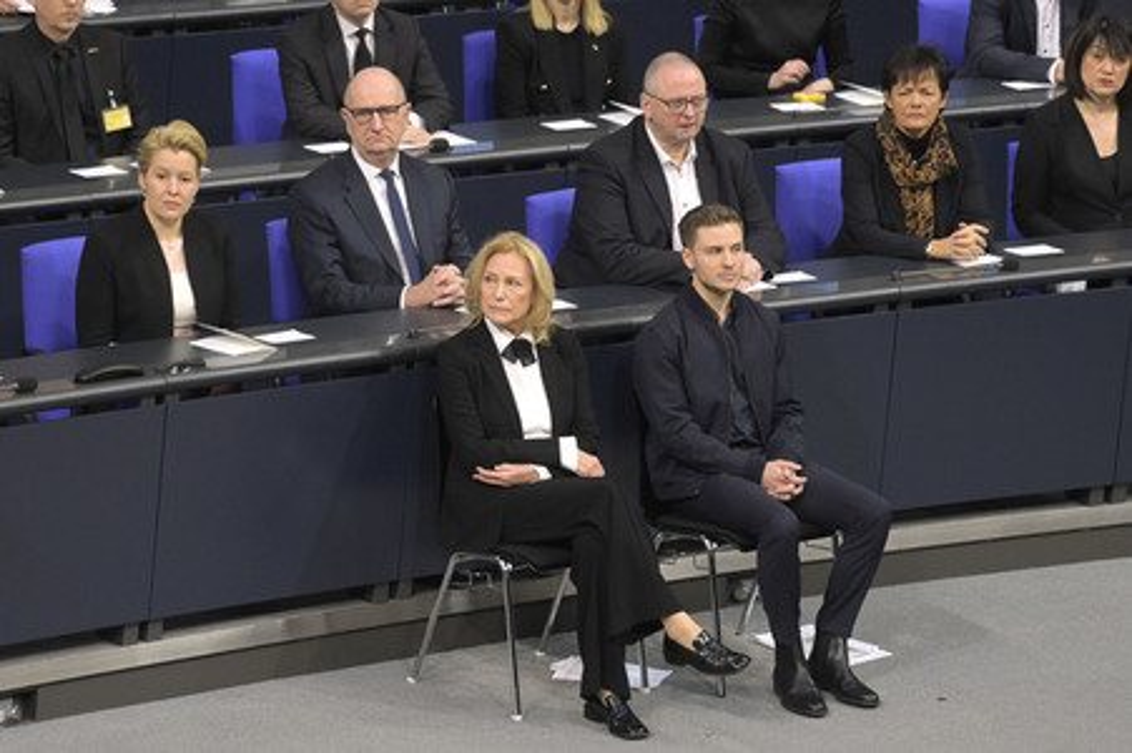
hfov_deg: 10.3
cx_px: 566
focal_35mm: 200
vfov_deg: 6.9
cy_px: 376
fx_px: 6284
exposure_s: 1/320
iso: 10000
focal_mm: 200
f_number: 5.6
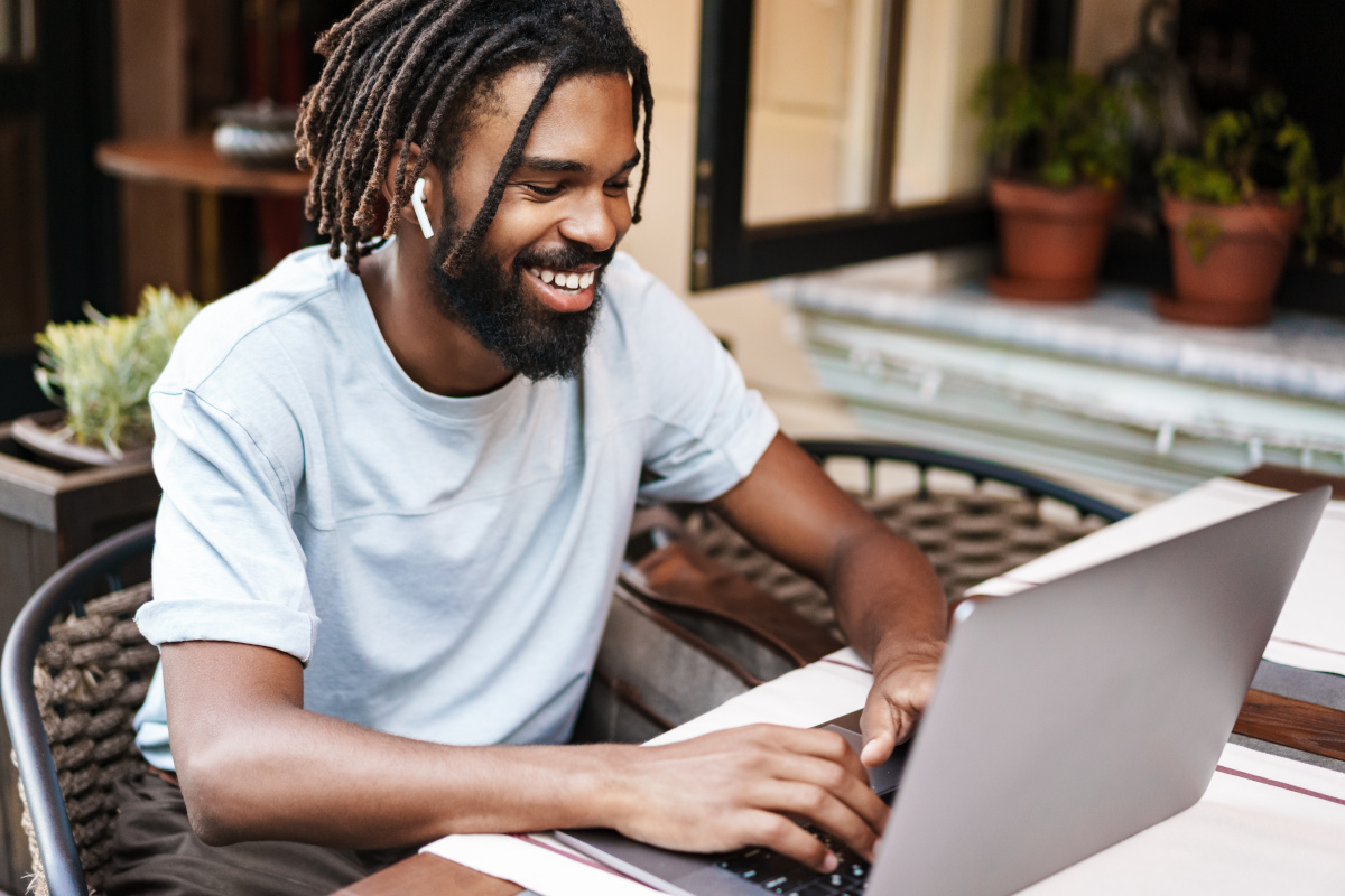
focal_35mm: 55
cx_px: 672
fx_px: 2055
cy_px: 448
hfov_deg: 36.2
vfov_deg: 24.6
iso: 1000
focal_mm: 55
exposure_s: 1/160
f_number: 2
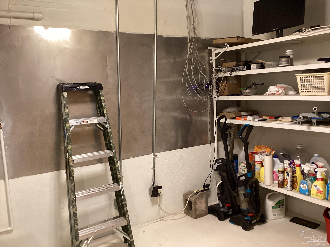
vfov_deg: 45.4
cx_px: 165
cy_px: 124
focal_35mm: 31
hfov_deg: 58.4
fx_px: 296
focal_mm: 3.3
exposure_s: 1/40
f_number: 2.4
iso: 320
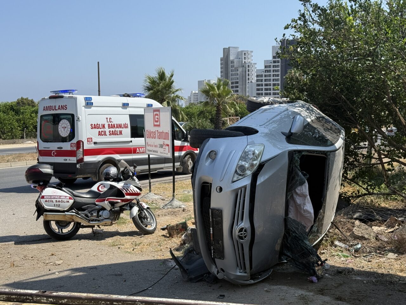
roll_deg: +0.5
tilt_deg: -4.1
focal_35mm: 48
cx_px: 203
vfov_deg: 30.3
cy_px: 152
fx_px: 563
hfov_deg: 39.7
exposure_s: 1/4587
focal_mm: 6.76
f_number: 1.78
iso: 64
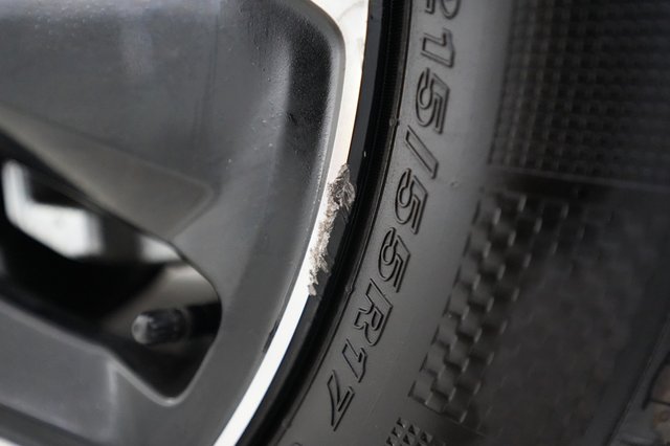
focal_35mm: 27
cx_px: 335
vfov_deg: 47.9
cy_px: 223
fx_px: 502
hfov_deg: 67.4
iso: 12800
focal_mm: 27
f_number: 2.8
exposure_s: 1/160
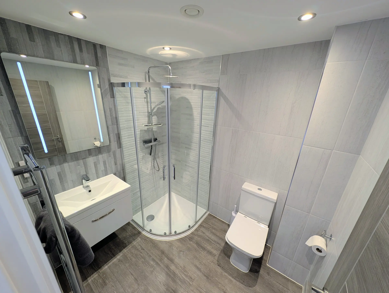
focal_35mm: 12
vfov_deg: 94.6
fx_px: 135
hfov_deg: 110.5
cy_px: 146
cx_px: 194
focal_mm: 2.23
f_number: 1.95
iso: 69
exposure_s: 1/30.2
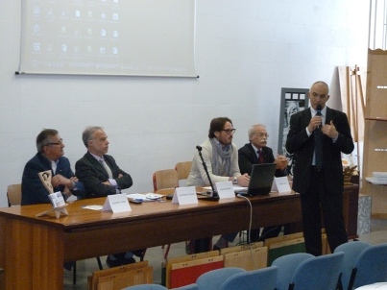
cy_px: 145
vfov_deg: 17.8
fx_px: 928
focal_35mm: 83
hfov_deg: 23.6
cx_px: 194
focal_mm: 13.7
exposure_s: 1/40
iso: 640
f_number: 4.2
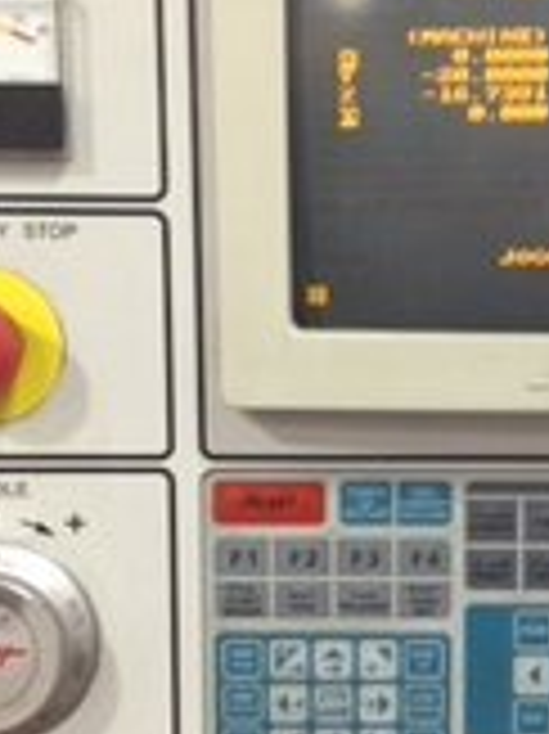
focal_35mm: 86
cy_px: 450
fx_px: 1821
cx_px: 432
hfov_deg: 17.0
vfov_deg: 22.7
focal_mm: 4.28
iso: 160
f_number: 2.4
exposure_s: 1/20
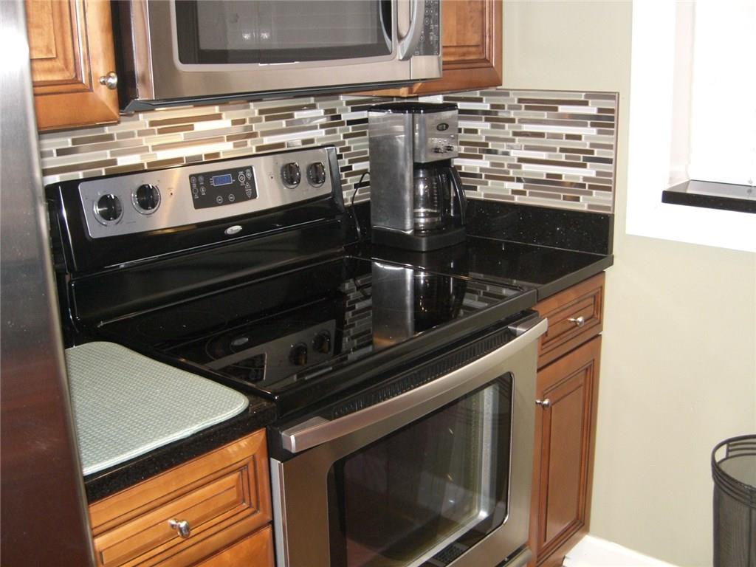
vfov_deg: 37.7
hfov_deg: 49.0
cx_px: 378
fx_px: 830
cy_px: 284
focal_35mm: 38
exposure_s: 1/60
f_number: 2.8
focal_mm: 7.9
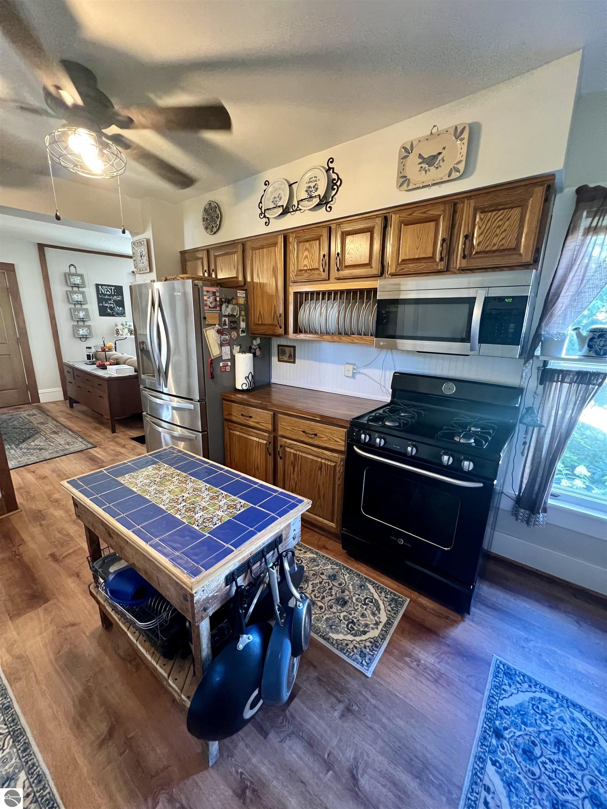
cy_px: 404
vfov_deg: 106.2
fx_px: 304
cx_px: 304
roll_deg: -0.6
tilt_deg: -13.8
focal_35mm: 13
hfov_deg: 89.9
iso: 640
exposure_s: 1/60
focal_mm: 1.57
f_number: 1.8
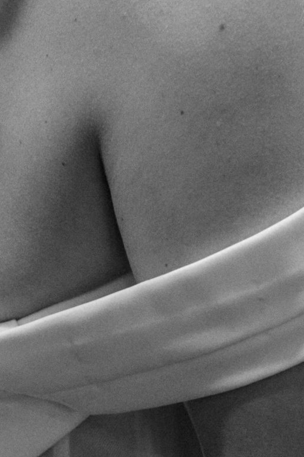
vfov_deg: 7.5
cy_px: 241
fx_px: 3499
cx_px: -168
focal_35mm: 276
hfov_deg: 4.9
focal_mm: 55.9
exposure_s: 1/160
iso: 800
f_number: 2.8
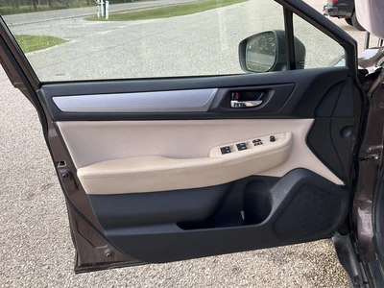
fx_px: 322
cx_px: 192
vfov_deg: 48.2
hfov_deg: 61.7
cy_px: 144
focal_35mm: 29
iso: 25
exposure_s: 1/309
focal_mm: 3
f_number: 1.8
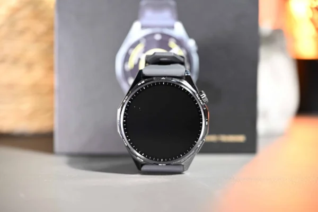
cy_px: 106
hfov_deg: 20.4
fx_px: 883
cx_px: 159
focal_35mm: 100
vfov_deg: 13.7
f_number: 4
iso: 1600
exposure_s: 1/125
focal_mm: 100
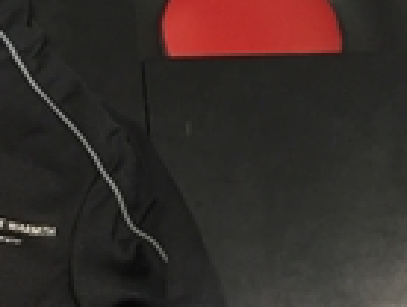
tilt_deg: -73.8
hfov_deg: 17.0
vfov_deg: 13.5
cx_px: -201
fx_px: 1237
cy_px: 424
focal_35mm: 105
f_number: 2.2
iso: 125
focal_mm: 4.15
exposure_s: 1/30
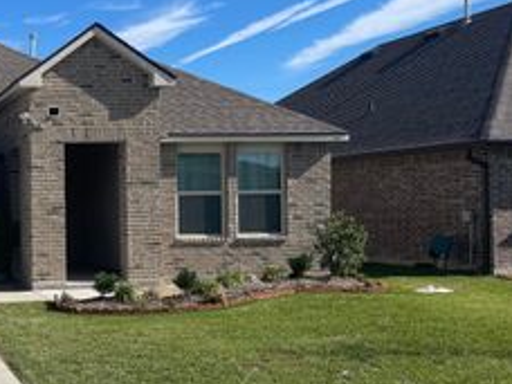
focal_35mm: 57
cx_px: -45
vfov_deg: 25.6
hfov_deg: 30.4
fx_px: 843
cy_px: 217
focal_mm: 5.1
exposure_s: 1/5376
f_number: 1.6
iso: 32
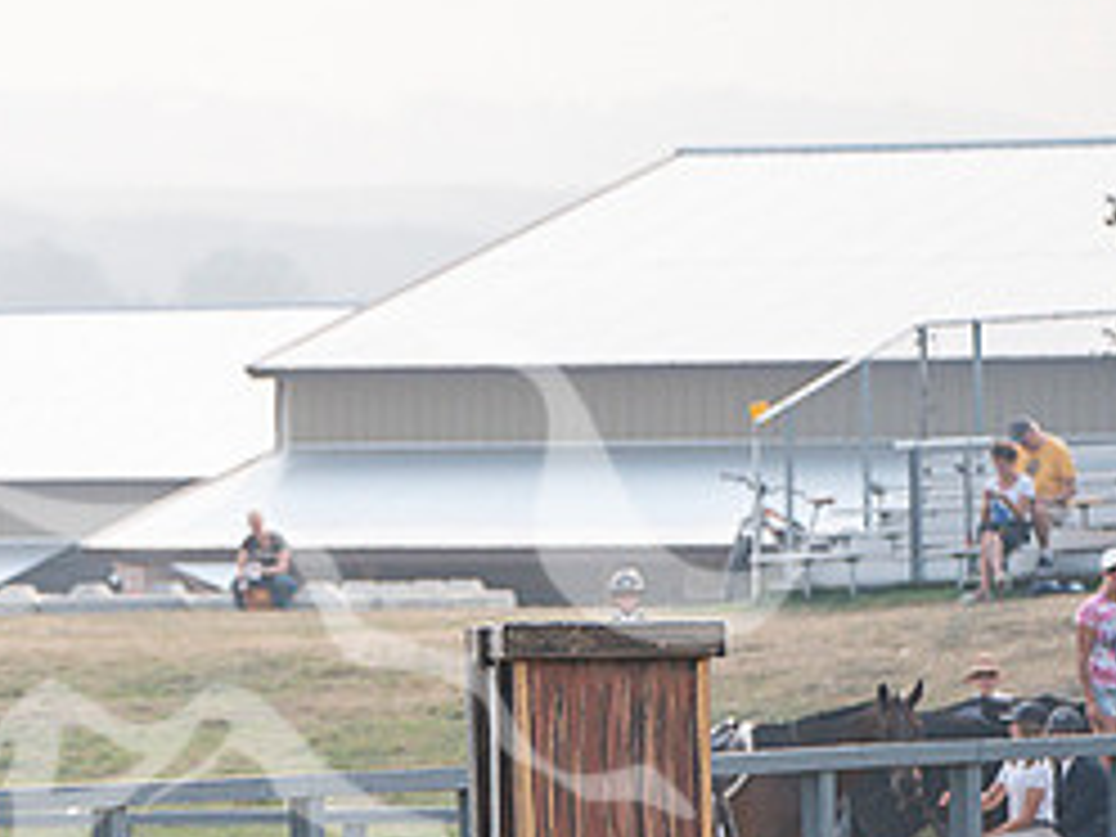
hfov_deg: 4.2
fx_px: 15153
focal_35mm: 470
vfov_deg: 3.2
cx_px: -162
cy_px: 691
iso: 500
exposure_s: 1/1000
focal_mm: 209
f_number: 5.6
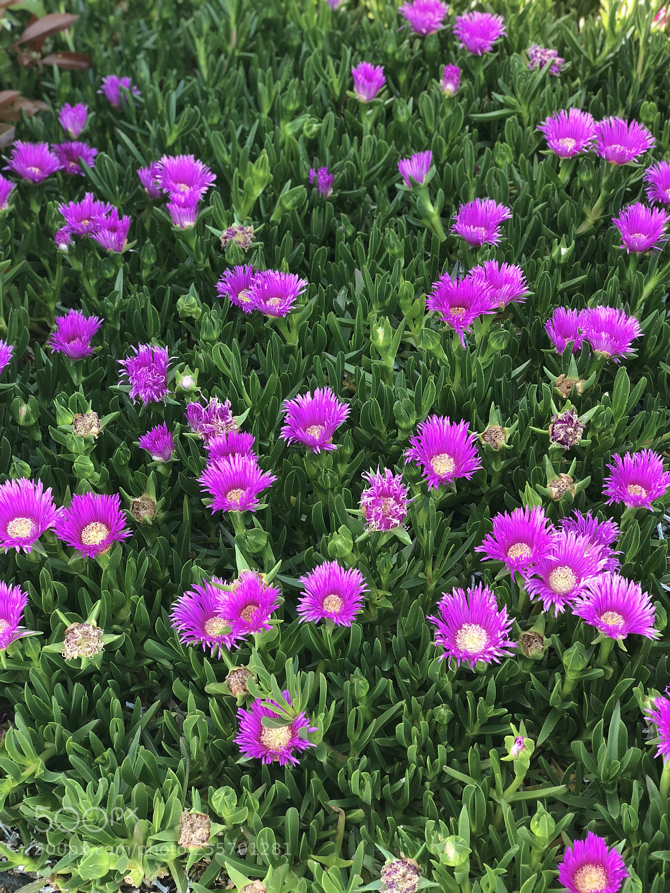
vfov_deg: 36.8
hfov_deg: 28.0
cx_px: 335
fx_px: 1342
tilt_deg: -40.8
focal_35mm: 52
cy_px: 446
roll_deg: -1.2
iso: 50
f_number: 2.4
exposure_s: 1/60
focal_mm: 6
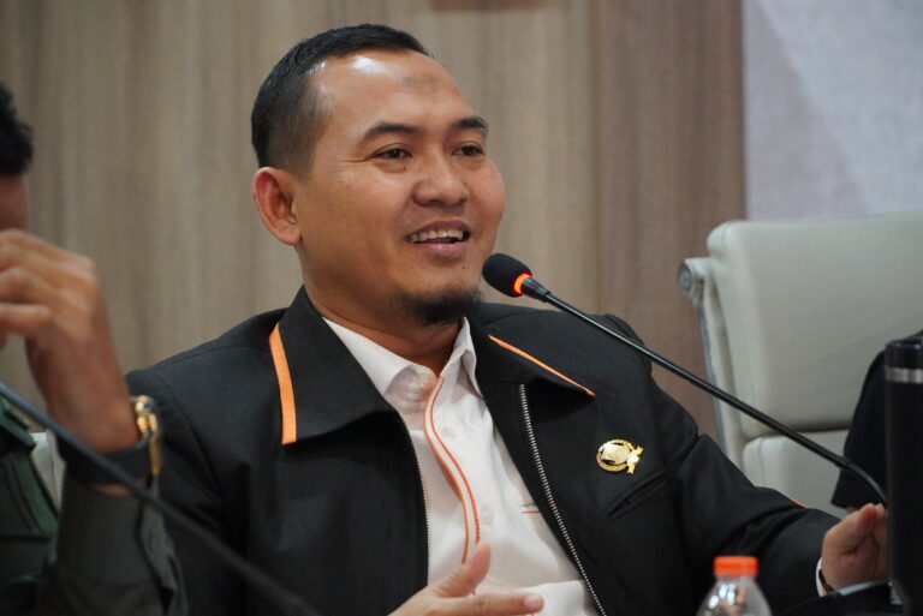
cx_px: 462
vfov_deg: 8.7
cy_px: 308
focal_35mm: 158
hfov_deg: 13.0
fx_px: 4040
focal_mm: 105
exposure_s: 1/125
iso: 6400
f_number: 4
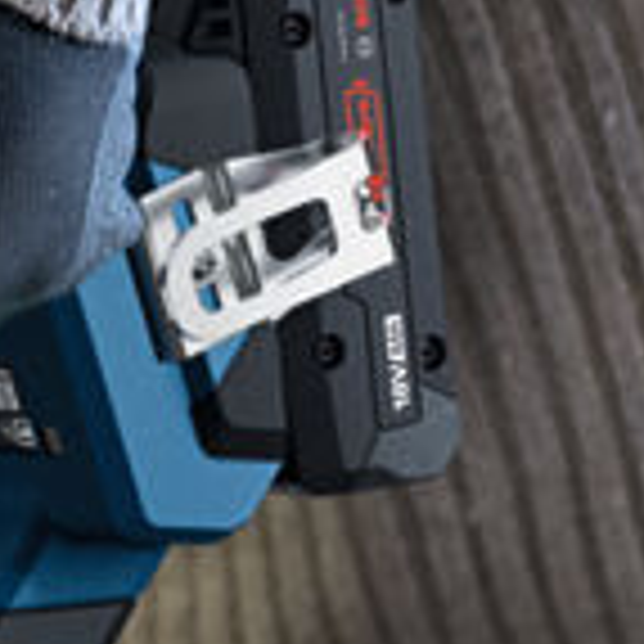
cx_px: -383
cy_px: 619
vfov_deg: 8.5
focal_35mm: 204
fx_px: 4294
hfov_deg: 8.4
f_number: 3.2
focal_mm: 43
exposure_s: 1/125
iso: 1250
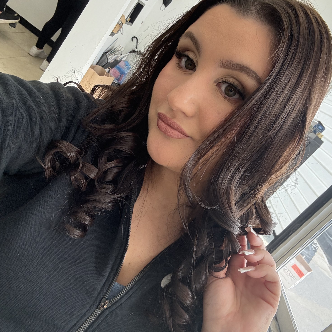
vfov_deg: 57.3
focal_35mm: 28
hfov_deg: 57.2
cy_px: 161
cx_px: 184
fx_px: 304
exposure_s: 1/120
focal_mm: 2.69
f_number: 1.9
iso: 80
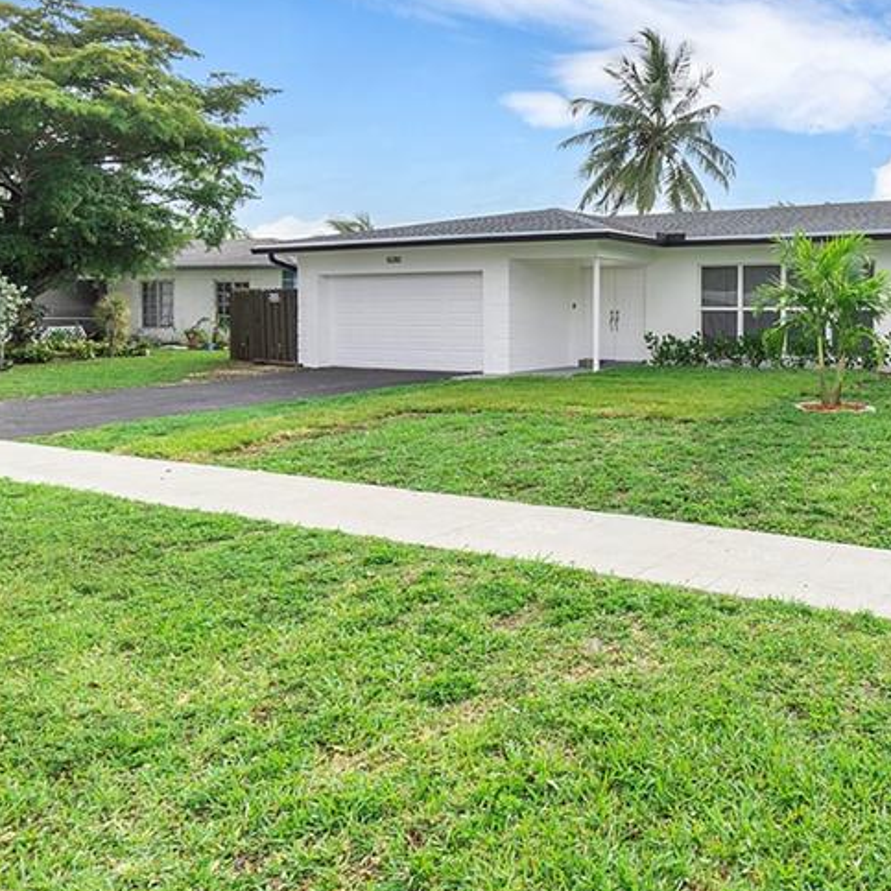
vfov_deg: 58.4
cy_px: 338
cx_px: 751
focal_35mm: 27
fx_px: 786
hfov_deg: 53.8
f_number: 10
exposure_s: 1/100
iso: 160
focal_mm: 10
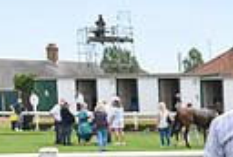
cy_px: 207
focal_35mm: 131
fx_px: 850
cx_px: 499
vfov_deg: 10.3
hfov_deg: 13.0
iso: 400
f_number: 5.6
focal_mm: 29
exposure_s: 1/1250
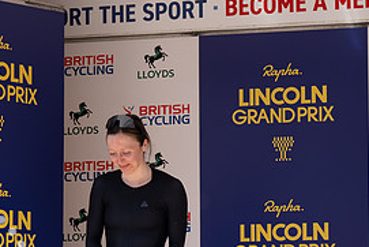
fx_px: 1538
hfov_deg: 13.7
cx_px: 127
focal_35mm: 150
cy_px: 238
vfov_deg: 9.1
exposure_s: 1/1000
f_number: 4
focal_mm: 70
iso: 500
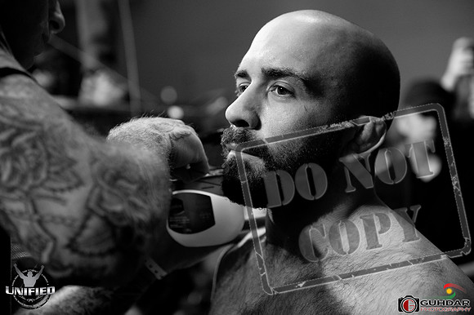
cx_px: 237
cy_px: 158
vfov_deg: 19.4
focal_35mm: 70
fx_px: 921
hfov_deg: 28.9
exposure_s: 1/125
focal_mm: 70
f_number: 4
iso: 1600
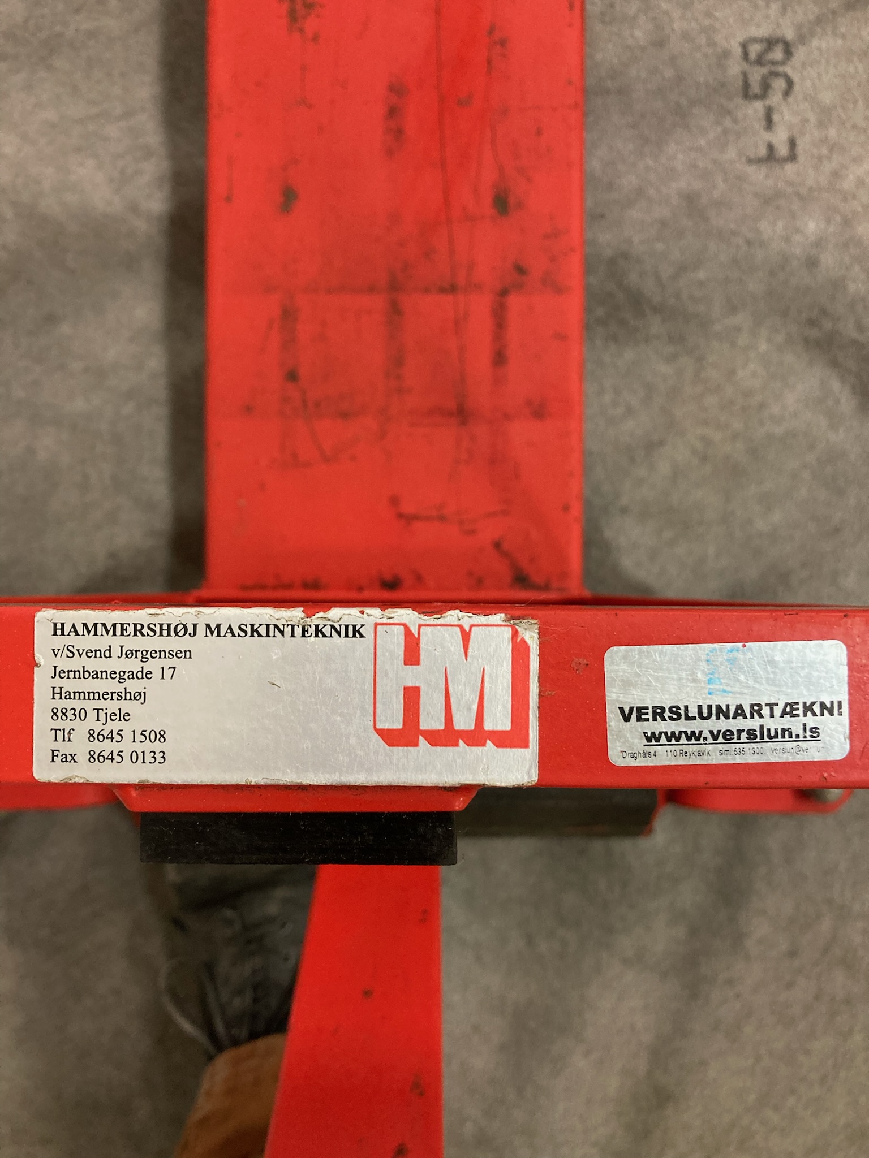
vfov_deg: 63.4
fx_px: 937
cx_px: 434
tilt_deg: -87.2
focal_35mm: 28
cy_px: 579
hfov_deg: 49.7
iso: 320
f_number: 1.8
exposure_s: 1/50
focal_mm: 3.99
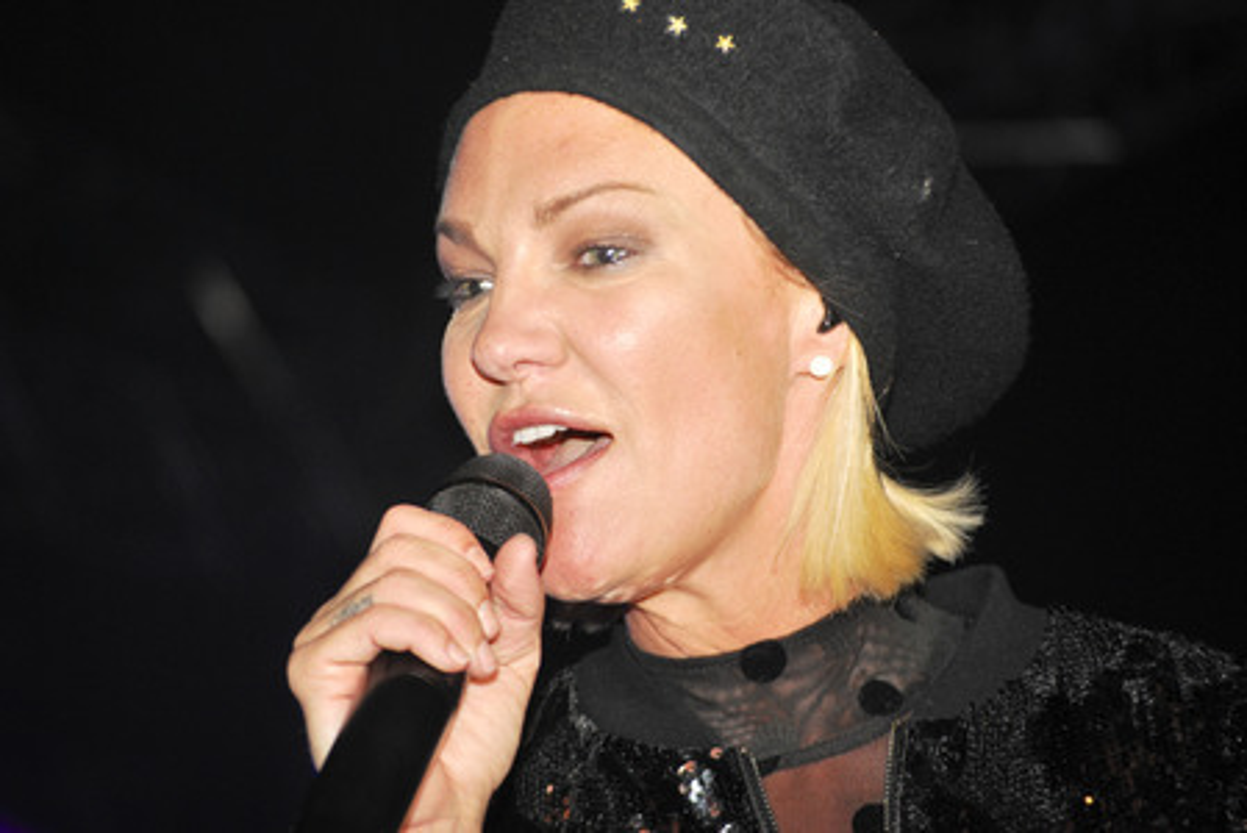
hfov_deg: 13.0
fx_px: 5459
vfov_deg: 8.7
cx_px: 624
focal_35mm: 158
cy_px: 416
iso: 400
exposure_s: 1/200
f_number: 4.8
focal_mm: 105
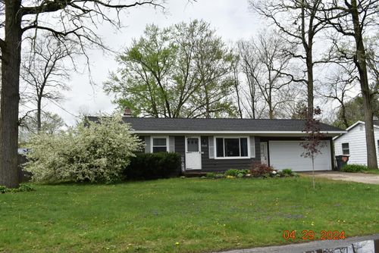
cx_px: 190
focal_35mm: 33
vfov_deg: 40.0
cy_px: 126
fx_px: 348
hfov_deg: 57.2
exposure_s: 1/250
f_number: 8
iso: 100
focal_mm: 22
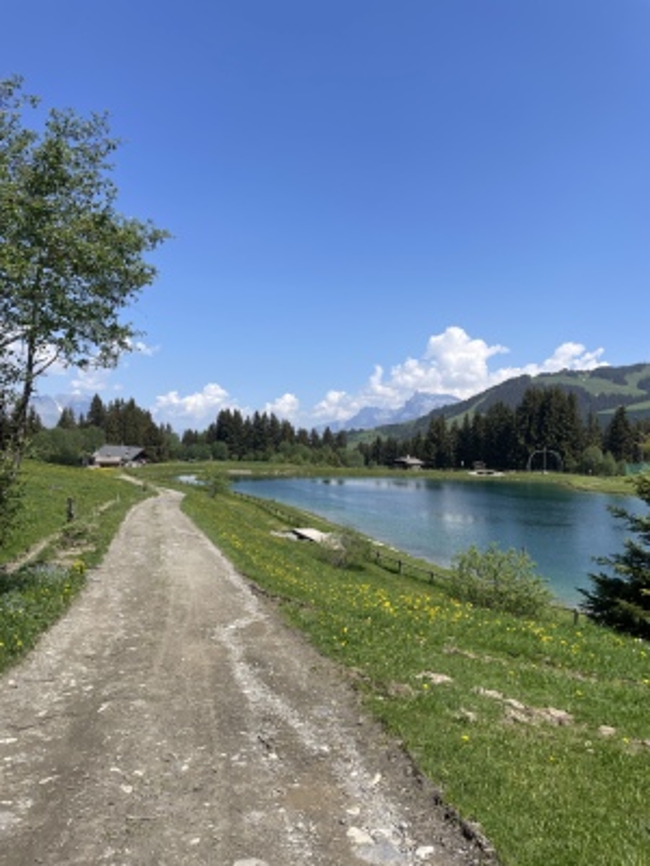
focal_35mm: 26
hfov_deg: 53.1
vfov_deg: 67.3
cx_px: 325
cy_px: 433
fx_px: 651
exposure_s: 1/3610
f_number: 1.6
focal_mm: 4.2
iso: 32
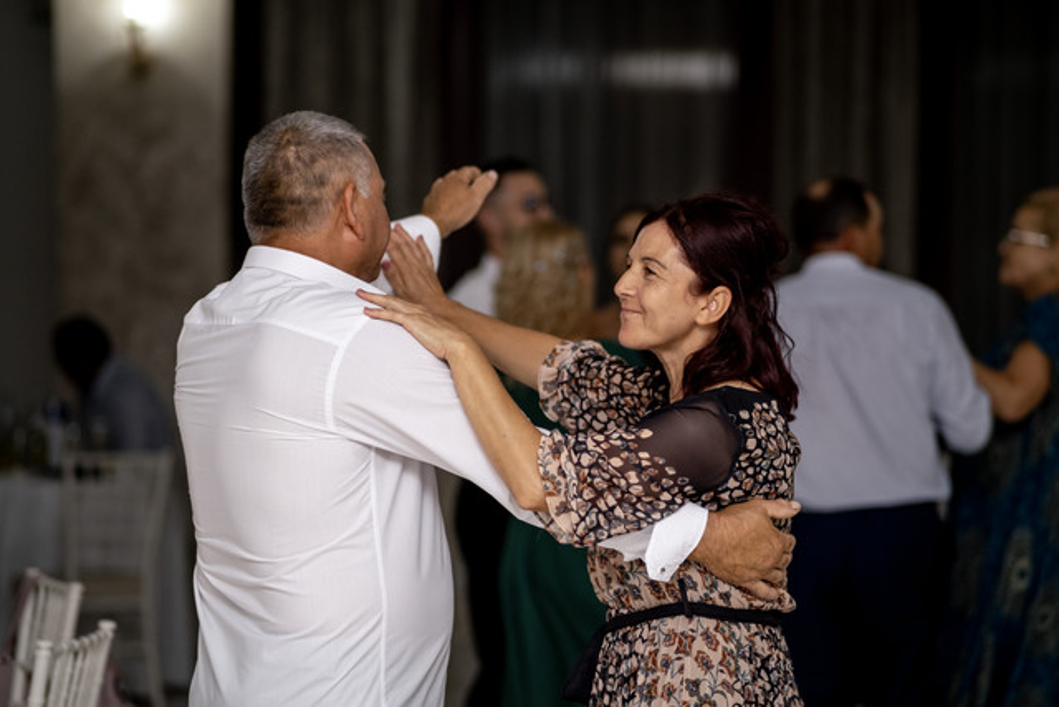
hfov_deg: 16.0
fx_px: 3766
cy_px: 354
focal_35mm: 128
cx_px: 530
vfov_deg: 10.7
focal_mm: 85
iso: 800
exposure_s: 1/200
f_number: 1.8
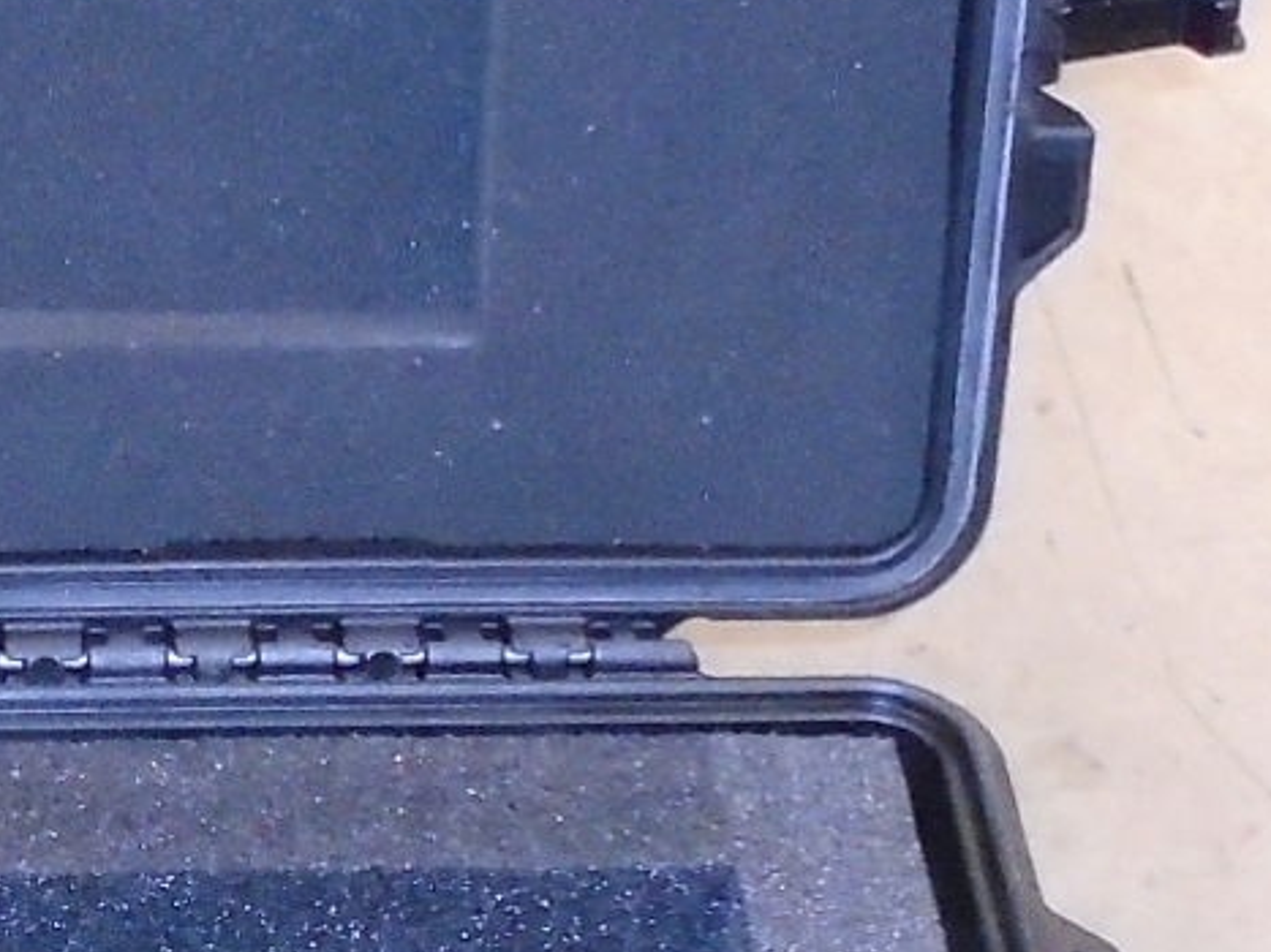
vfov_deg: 8.6
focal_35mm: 172
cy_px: 1036
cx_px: 152
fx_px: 6314
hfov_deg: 11.4
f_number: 3.5
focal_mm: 5.5
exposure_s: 1/40
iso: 500
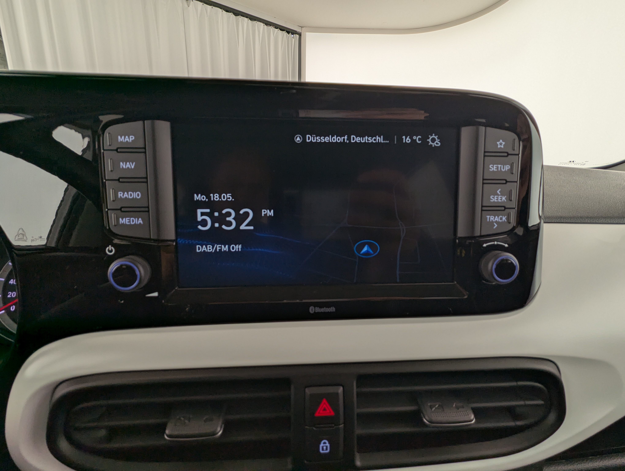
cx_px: 312
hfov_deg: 94.4
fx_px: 289
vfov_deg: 78.2
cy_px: 236
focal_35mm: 16
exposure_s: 1/86
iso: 48
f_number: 2.2
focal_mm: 2.35
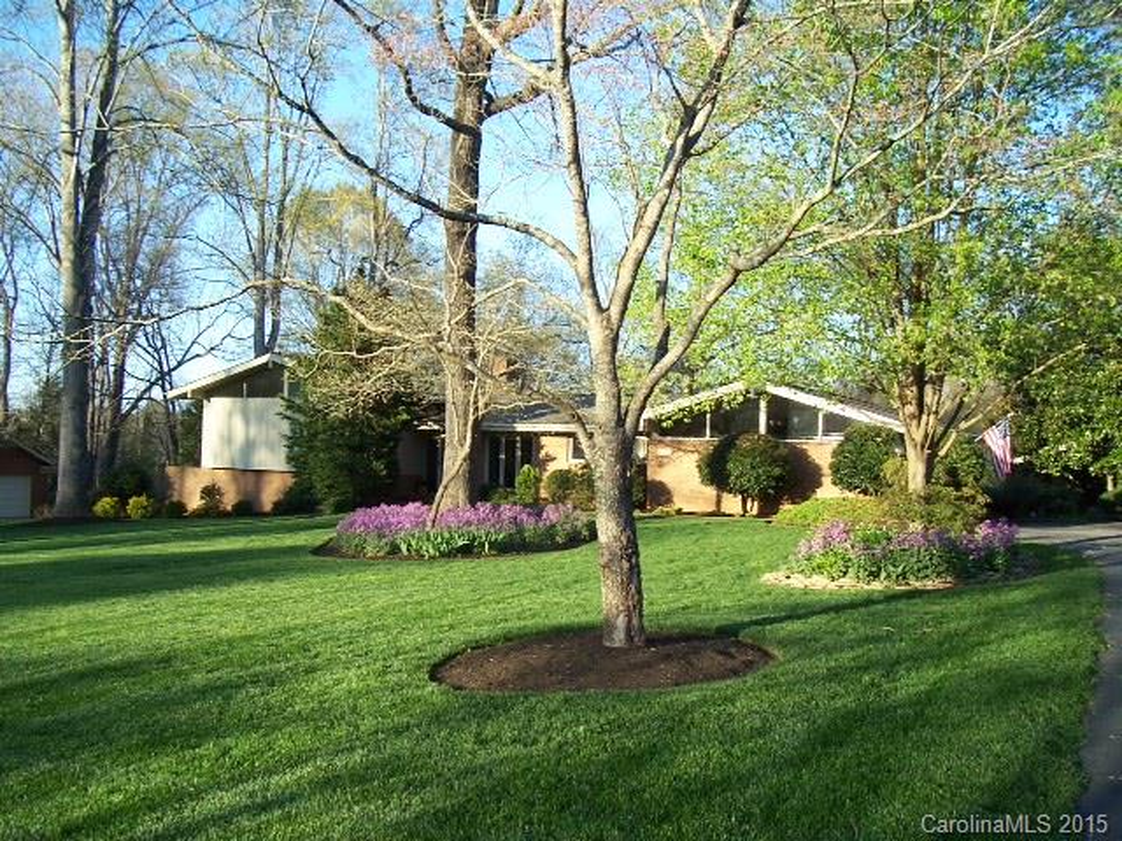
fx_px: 1102
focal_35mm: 34
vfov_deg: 41.8
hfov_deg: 54.0
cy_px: 420
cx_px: 561
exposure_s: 1/250
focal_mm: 5.6
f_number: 2.7
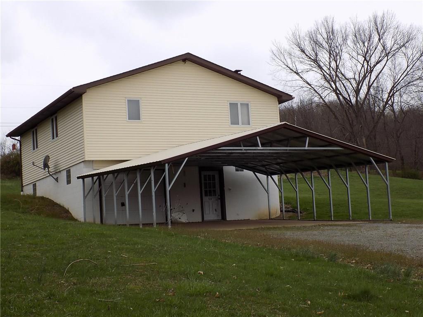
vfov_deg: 24.8
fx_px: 721
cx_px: 212
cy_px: 158
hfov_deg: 32.7
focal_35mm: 59
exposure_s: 1/250
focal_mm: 10.5
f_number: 4
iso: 80
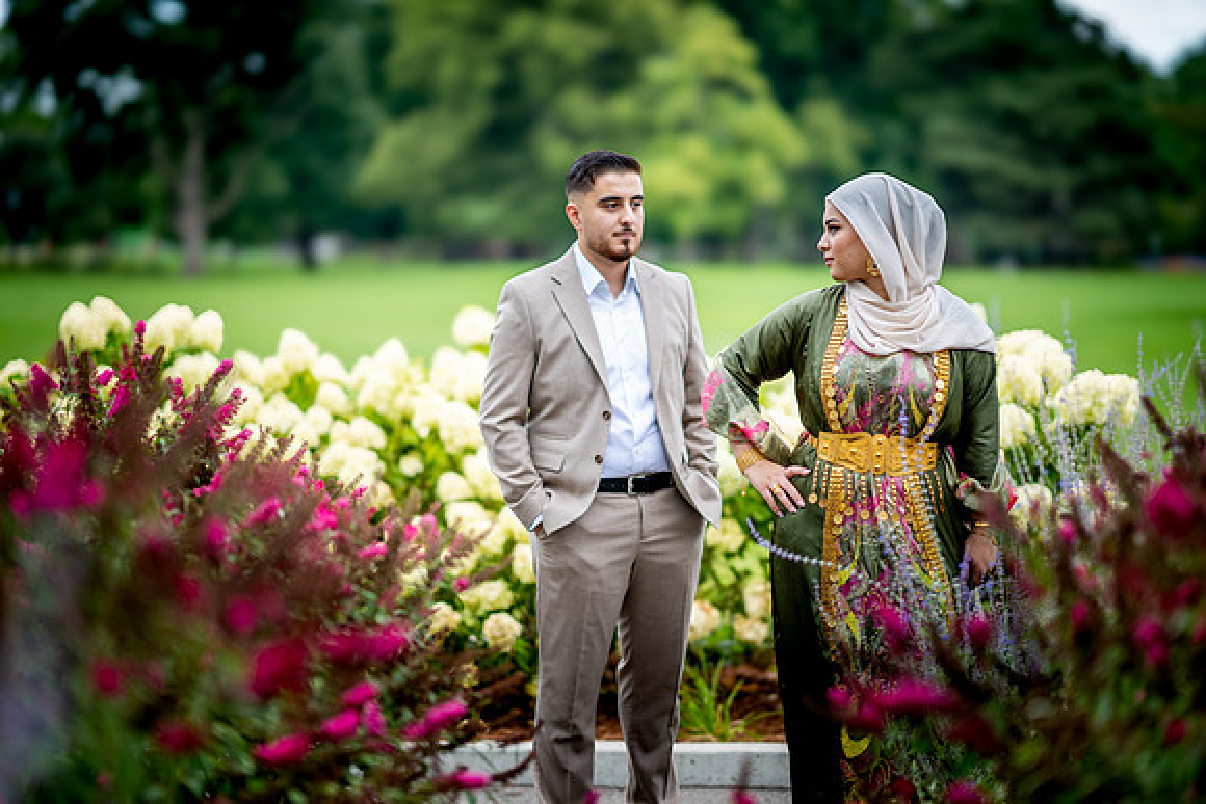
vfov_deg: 16.1
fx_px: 2848
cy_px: 402
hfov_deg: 23.9
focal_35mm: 85
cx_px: 603
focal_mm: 85
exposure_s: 1/1250
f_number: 1.4
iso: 100
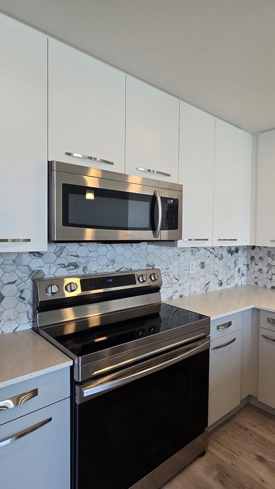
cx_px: 268
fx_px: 246
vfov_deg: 89.6
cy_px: 243
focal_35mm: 19
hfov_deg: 49.0
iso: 80
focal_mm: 2.2
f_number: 2.2
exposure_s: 1/120
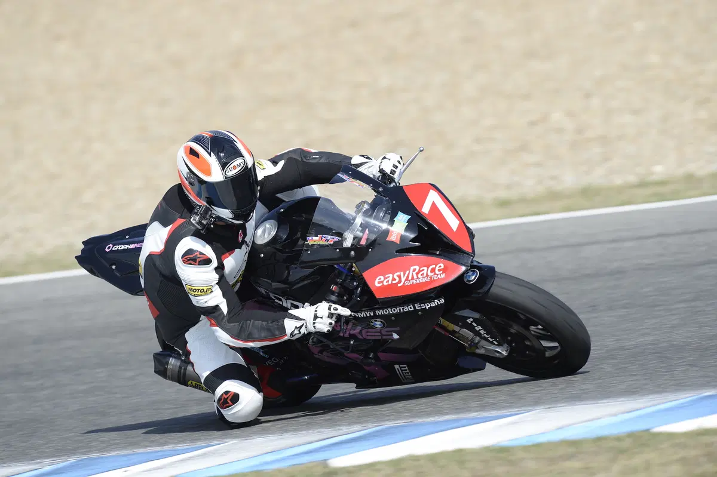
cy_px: 238
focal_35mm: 600
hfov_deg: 3.4
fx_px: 11944
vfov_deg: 2.3
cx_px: 358
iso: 200
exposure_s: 1/640
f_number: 8
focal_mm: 600
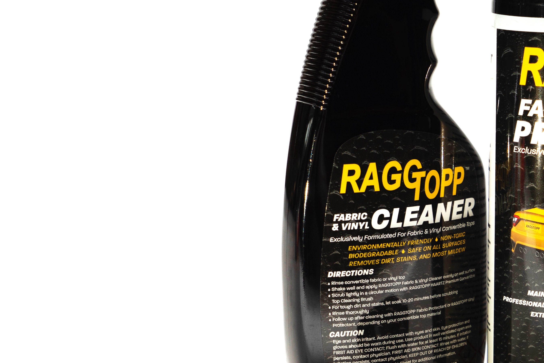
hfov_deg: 20.2
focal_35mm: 98
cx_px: 546
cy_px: 194
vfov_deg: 14.0
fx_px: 1481
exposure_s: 1/200
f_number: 5.6
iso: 100
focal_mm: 44
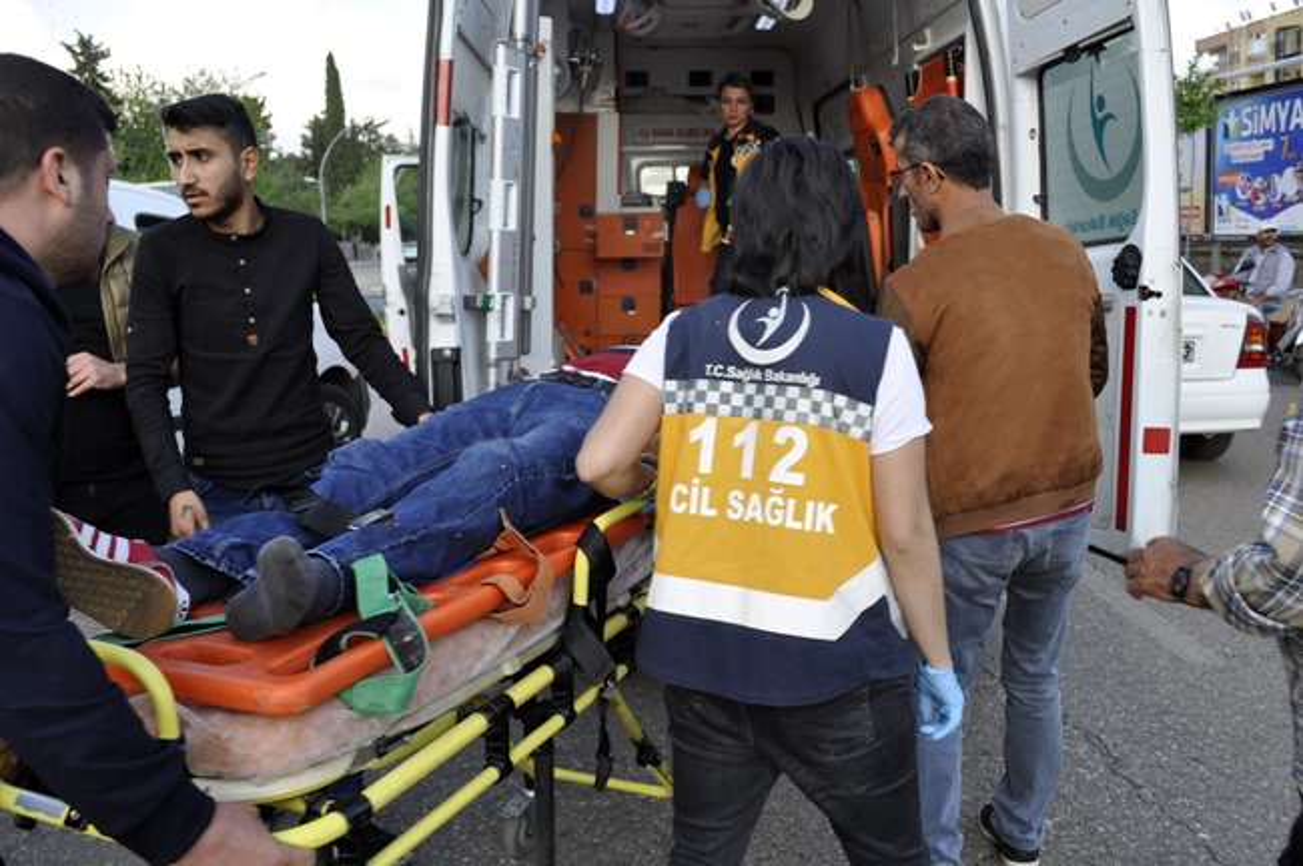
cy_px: 433
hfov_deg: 57.3
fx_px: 1193
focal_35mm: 33
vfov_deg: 39.9
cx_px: 652
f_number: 7.1
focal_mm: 22
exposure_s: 1/200
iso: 200
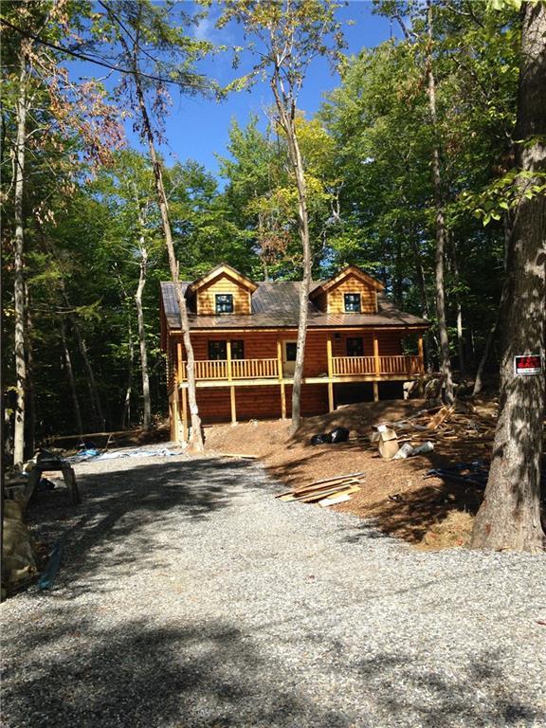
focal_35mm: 33
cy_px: 364
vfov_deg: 55.4
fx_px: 694
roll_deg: +1.8
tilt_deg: +4.2
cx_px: 273
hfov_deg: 42.9
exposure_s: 1/1004
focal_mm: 4.12
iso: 50
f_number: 2.4
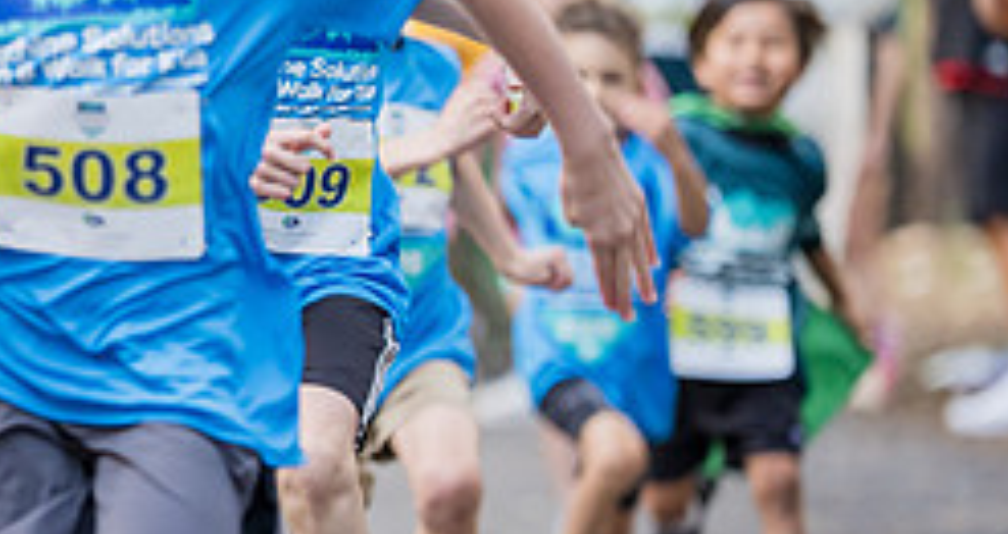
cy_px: 221
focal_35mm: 536
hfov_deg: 4.1
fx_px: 14134
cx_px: -258
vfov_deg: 2.2
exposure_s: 1/640
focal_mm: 165.1
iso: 1000
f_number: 2.8
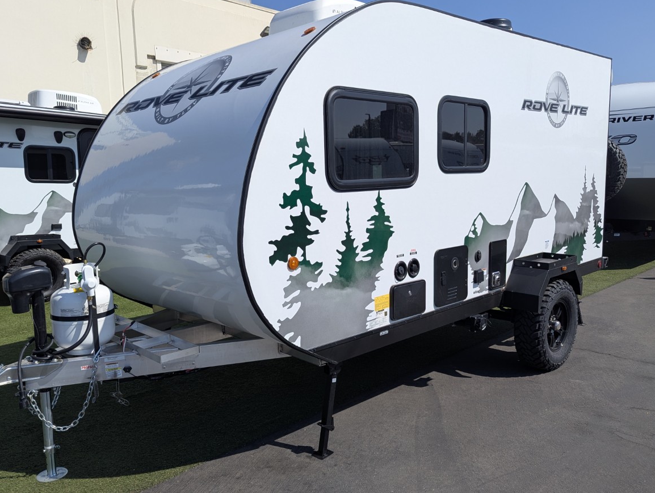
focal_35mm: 29
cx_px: 322
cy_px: 256
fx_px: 550
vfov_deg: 48.3
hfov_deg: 61.6
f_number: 1.85
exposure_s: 1/3058
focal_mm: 6.81
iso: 48
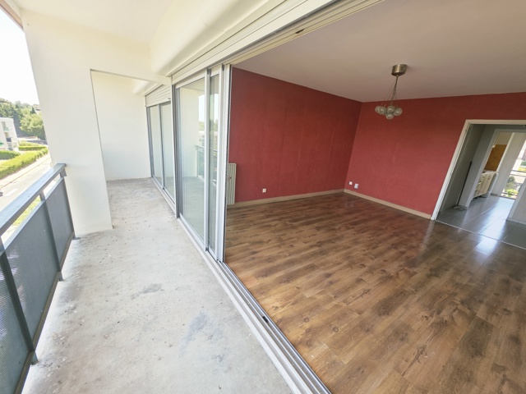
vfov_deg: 89.9
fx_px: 198
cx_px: 263
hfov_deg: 106.2
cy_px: 197
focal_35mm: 13
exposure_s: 1/100
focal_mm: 2.2
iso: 32
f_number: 1.9
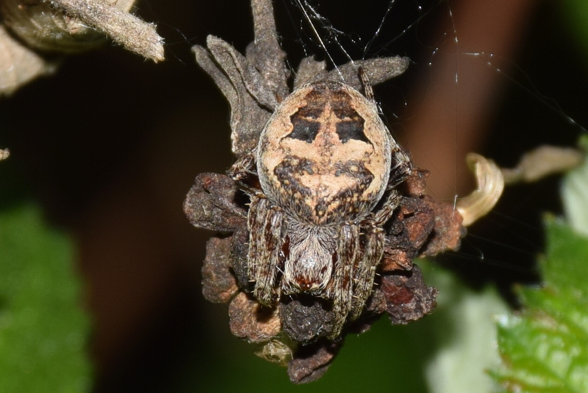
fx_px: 3433
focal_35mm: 210
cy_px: 196
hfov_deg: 9.8
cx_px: 294
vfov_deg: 6.6
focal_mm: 140
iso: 100
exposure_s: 1/160
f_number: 11
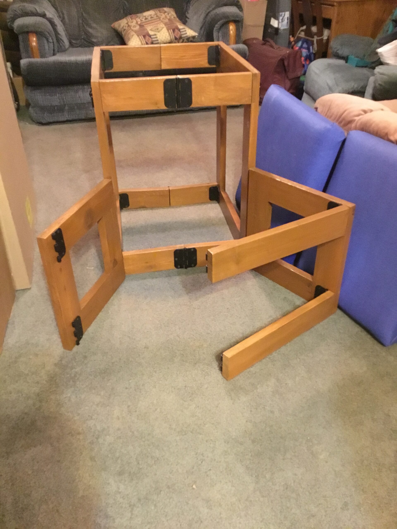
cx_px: 198
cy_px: 264
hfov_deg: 45.4
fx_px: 474
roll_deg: +1.4
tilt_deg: -33.4
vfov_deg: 58.4
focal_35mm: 31
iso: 800
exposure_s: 1/15
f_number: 2.4
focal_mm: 3.3
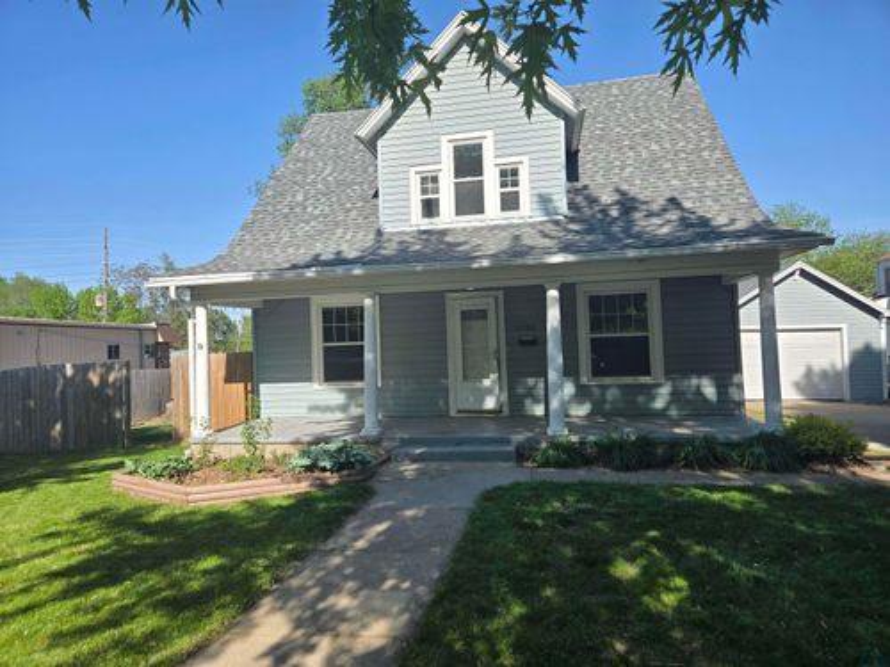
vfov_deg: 58.9
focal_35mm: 23
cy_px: 334
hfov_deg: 73.9
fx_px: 591
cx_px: 445
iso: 40
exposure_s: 1/2921
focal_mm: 5.4
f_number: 1.8
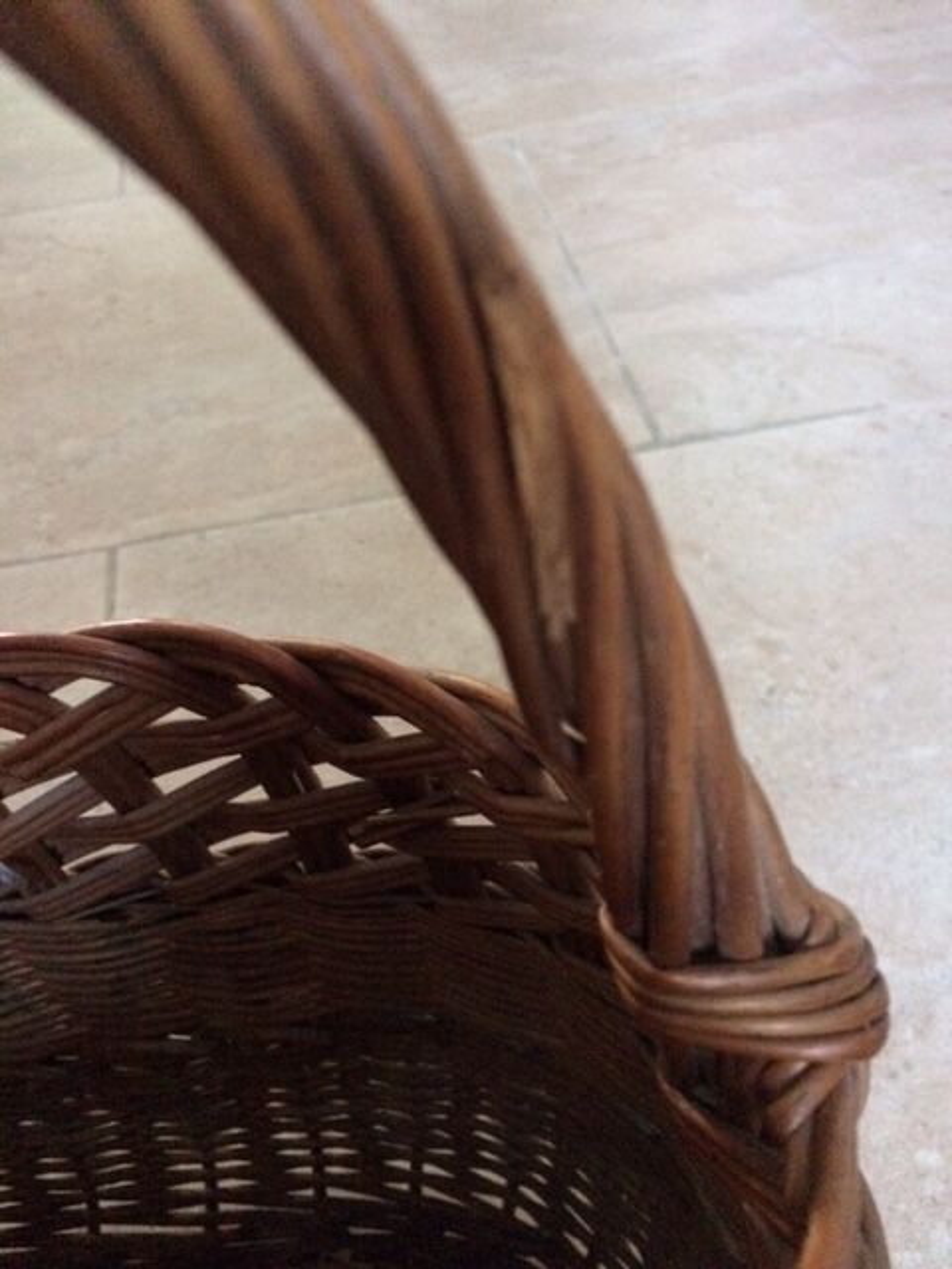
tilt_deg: -50.0
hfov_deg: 48.2
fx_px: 1063
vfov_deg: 61.7
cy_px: 634
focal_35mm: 29
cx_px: 476
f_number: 2.2
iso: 640
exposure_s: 1/17
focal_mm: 4.15
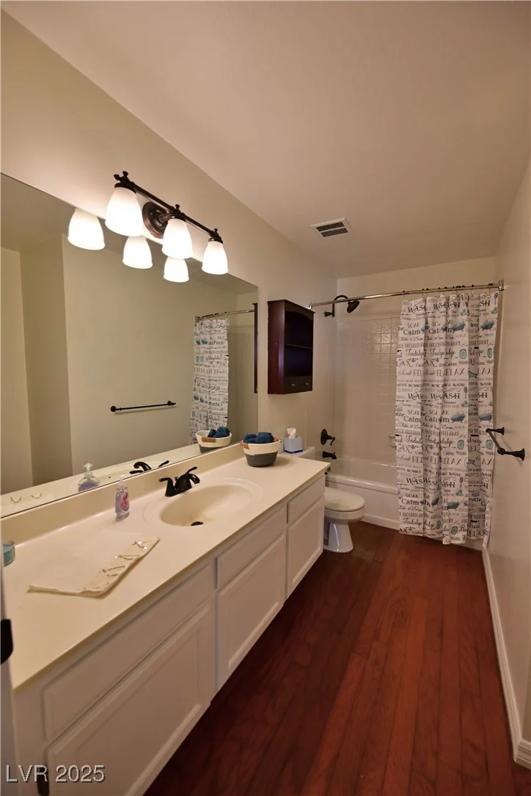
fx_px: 309
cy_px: 398
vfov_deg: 104.2
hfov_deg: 81.3
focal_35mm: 14
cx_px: 266
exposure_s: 1/60
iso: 800
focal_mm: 14
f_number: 6.3
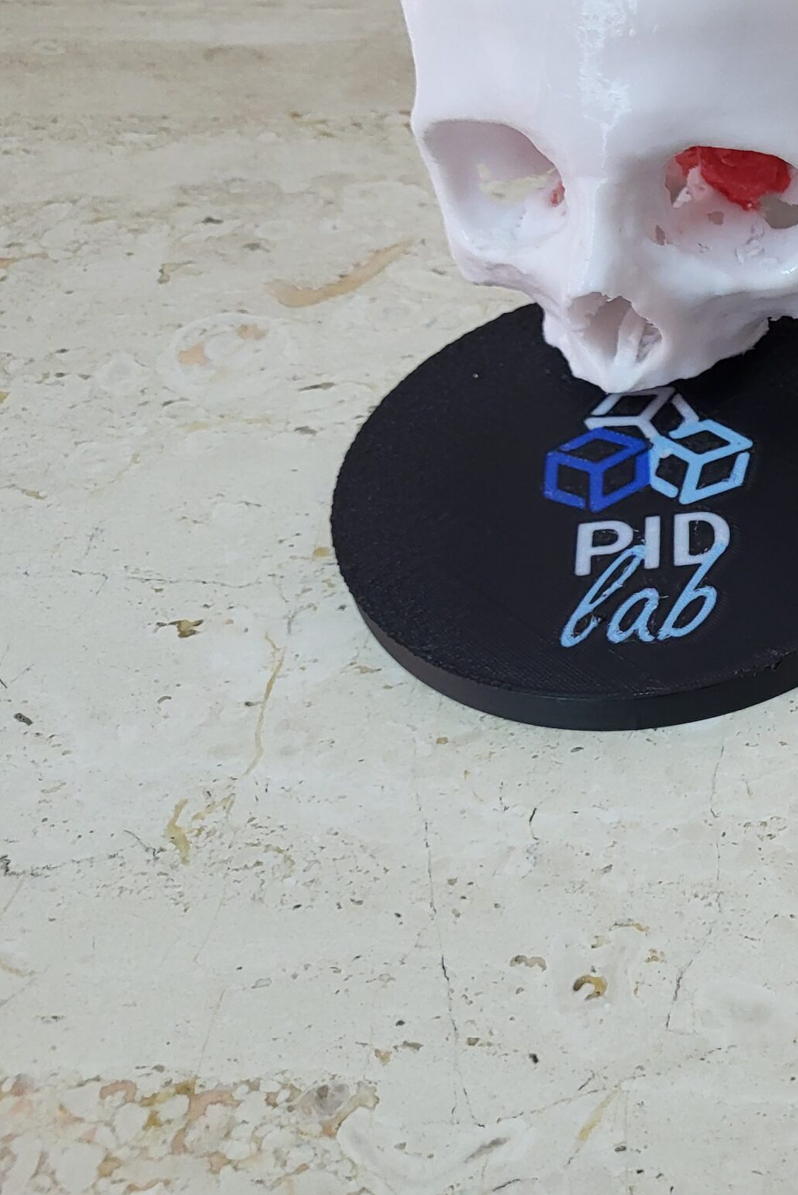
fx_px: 1495
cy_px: 459
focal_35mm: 45
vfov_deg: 43.3
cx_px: 982
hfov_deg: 26.3
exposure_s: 1/50
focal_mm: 5.4
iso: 160
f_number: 1.8
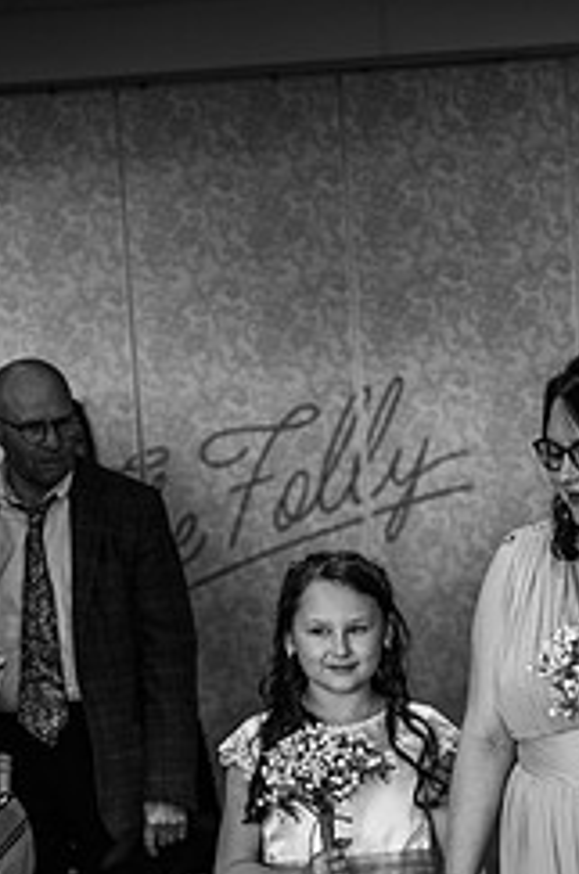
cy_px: 763
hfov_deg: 12.0
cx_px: 509
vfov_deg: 17.9
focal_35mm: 113
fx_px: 2738
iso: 1100
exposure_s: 1/200
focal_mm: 61
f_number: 2.8
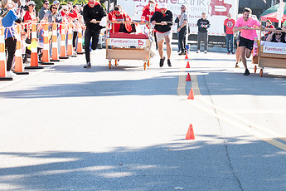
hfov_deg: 13.7
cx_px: 195
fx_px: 1192
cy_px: 69
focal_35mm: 150
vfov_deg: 9.1
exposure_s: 1/400
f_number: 8
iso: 640
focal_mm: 70
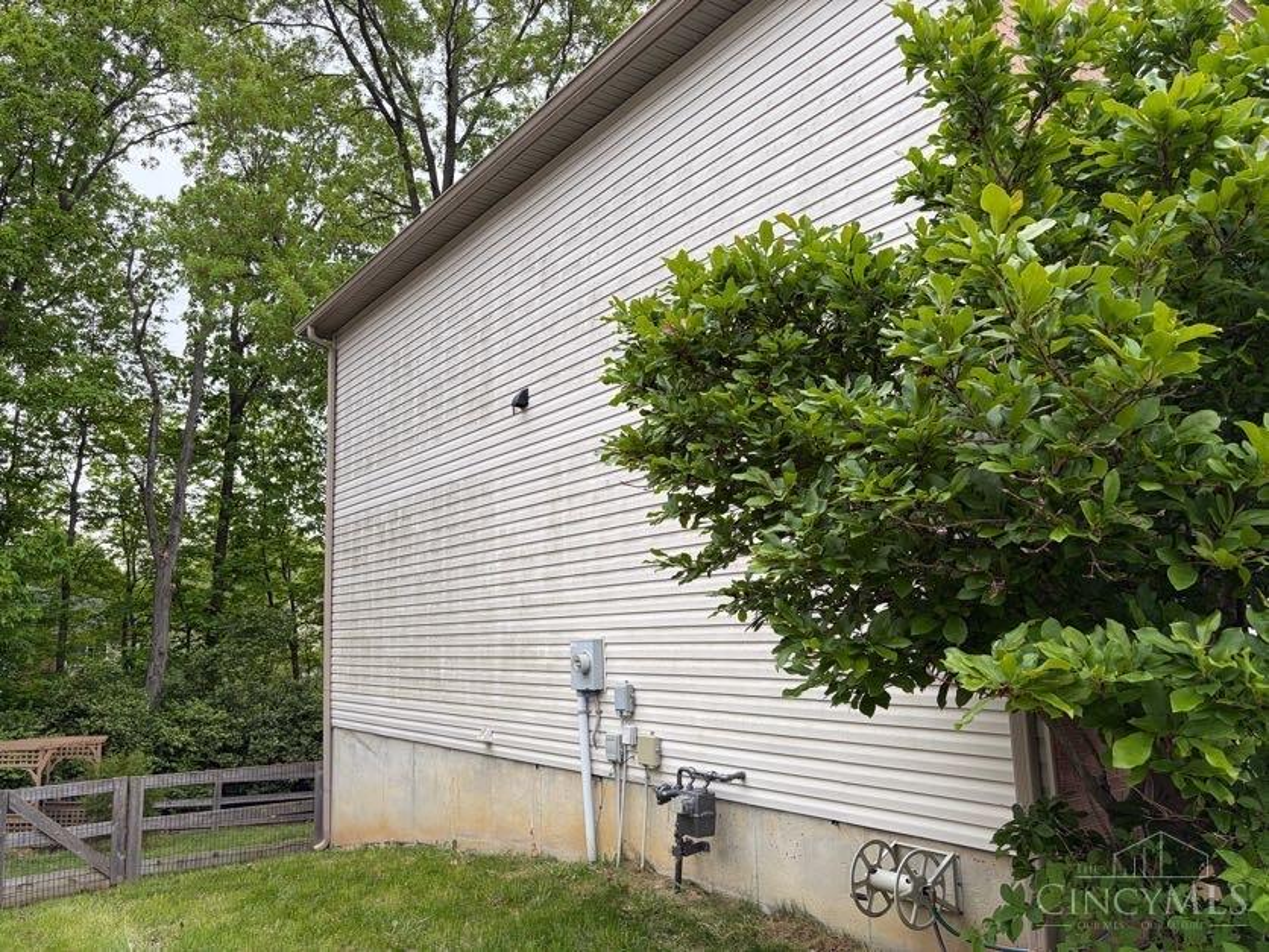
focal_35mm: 26
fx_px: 953
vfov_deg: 53.1
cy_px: 476
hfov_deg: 67.3
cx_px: 634
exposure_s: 1/217
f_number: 1.6
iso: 40
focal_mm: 5.96
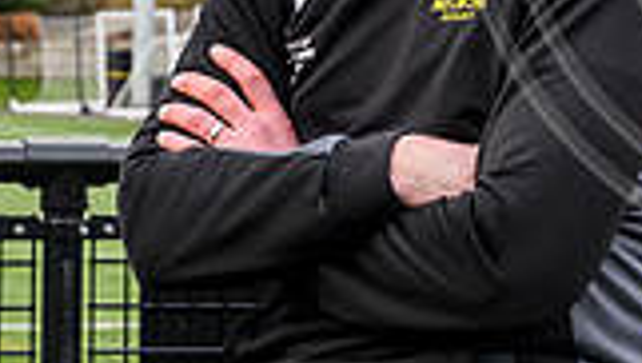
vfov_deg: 4.6
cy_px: -79
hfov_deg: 7.9
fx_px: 4551
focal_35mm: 267
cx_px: 949
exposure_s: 1/200
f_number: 7.1
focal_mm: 55
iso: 500
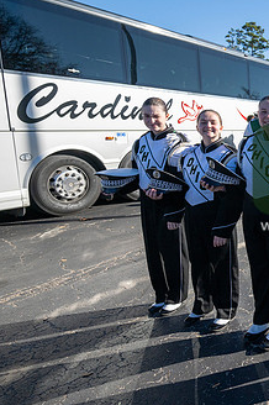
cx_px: 346
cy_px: 182
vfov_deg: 60.2
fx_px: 348
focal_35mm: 31
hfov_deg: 32.4
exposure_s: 1/2000
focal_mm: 17.5
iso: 400
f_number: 5
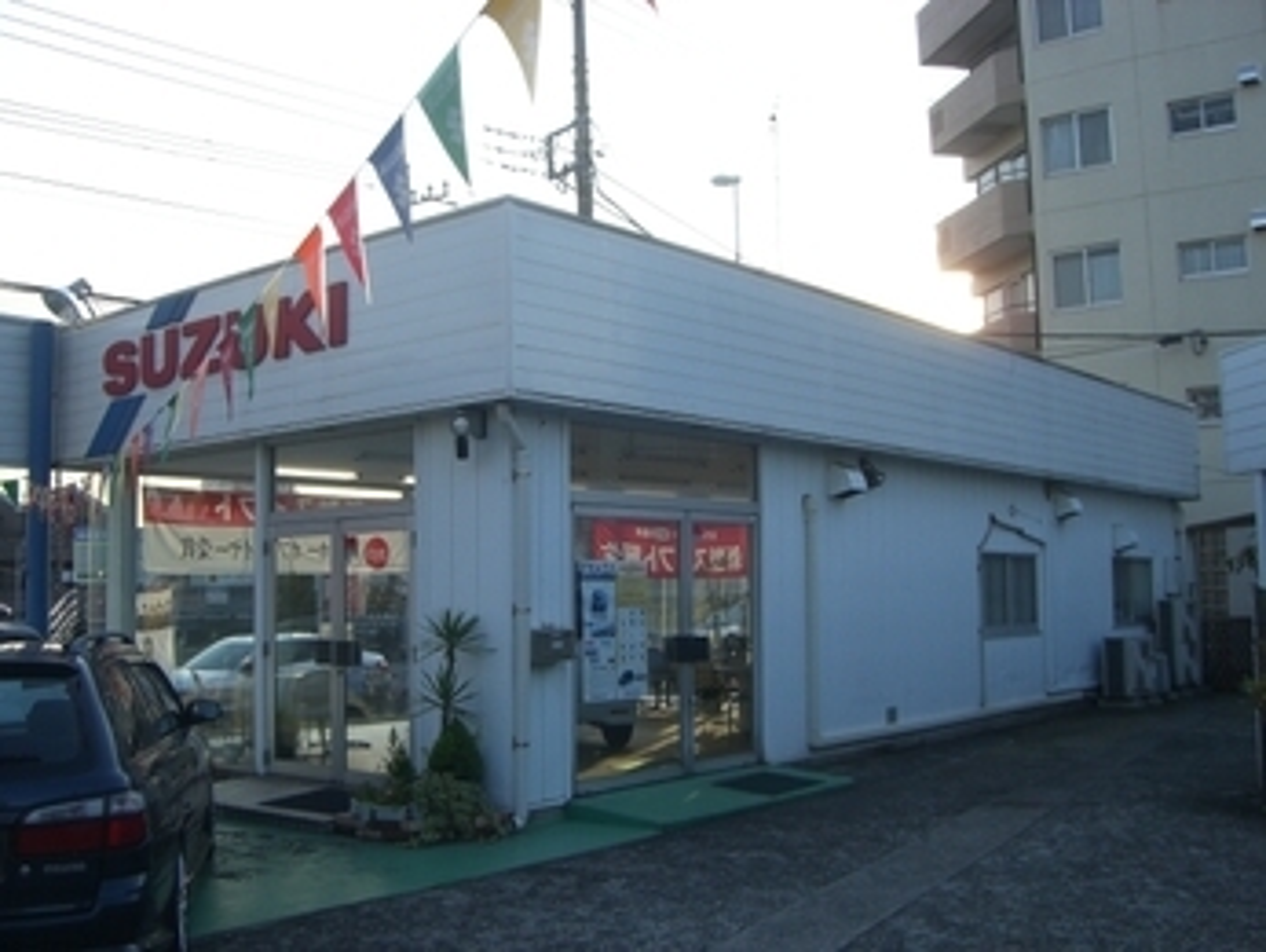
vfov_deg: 37.8
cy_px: 476
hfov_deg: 48.9
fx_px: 1391
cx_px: 633
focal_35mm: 38
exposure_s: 1/200
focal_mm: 6.2
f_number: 4.3
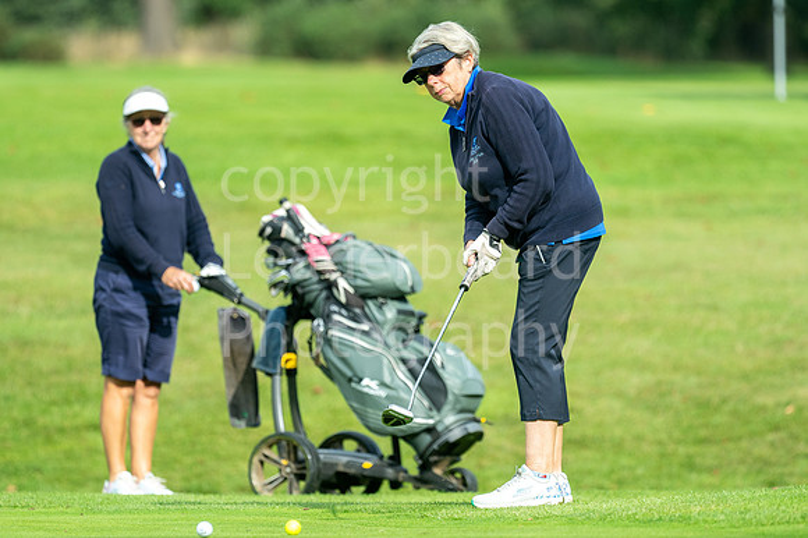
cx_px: 404
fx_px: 10094
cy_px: 269
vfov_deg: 3.1
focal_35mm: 450
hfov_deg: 4.6
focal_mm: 300
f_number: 4
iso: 250
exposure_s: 1/1600
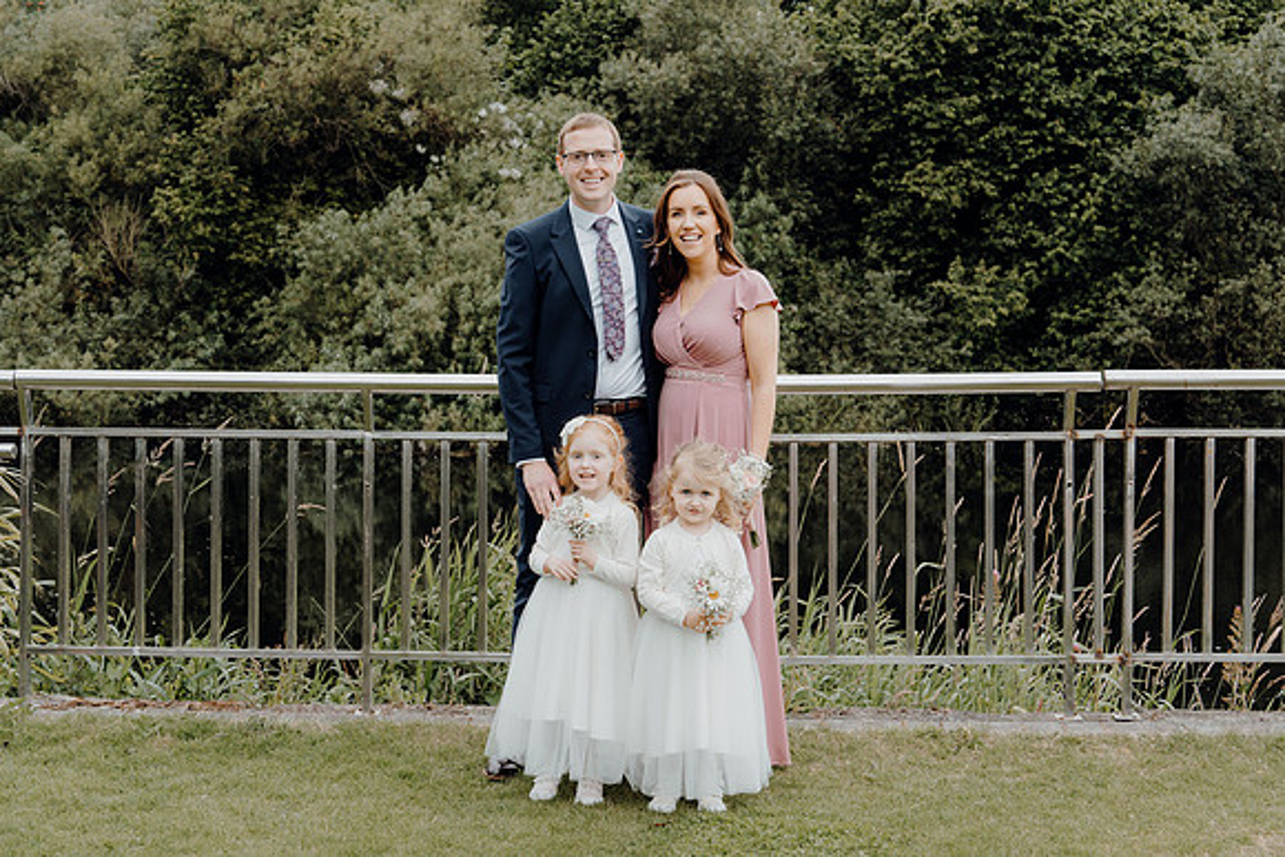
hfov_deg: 32.9
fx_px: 2178
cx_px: 642
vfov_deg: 22.3
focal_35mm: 61
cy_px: 428
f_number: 5.6
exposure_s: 1/160
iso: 160
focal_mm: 61
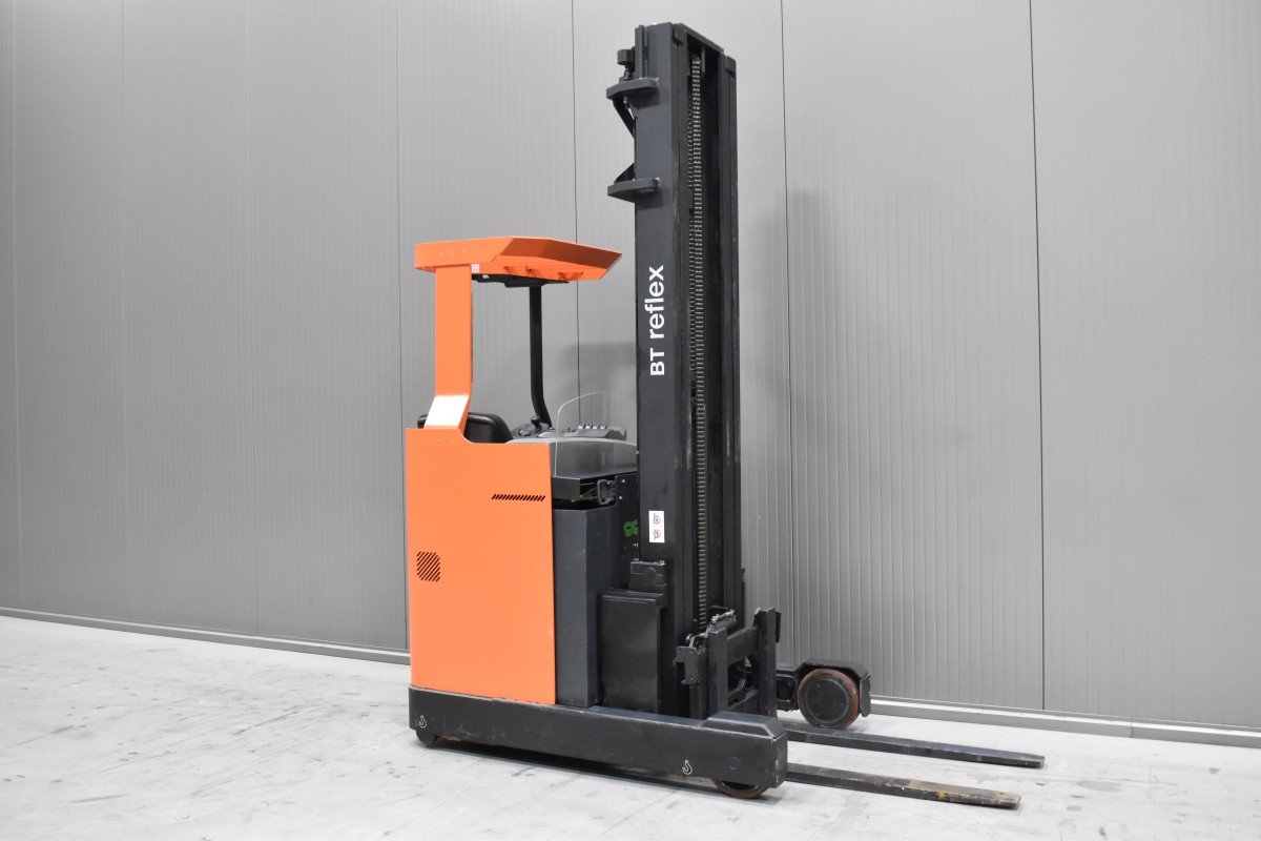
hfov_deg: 57.2
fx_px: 1156
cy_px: 420
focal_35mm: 33
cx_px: 630
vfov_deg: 40.0
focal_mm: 22
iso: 1600
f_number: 5
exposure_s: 1/25
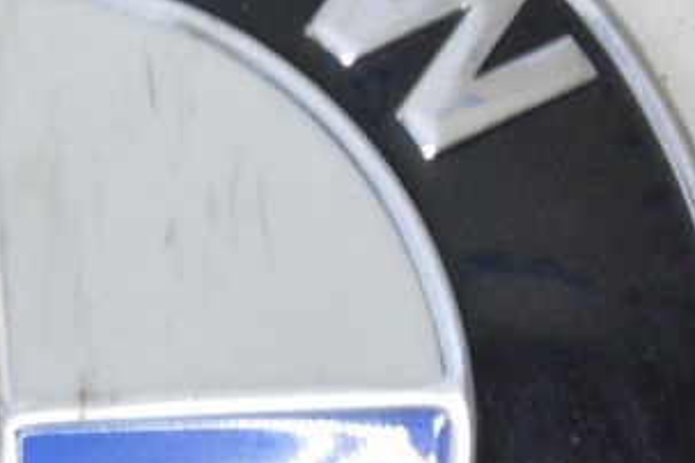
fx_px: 5380
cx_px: 18
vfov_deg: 4.9
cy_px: 228
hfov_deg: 7.4
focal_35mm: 279
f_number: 20
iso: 6400
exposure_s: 1/20
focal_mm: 55
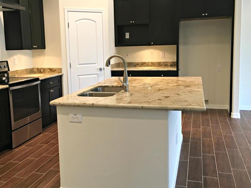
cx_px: 109
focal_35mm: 37
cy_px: 80
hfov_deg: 50.0
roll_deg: +2.2
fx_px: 268
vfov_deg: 38.6
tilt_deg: -7.2
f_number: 2.2
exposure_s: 1/30
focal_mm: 4.15
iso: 125
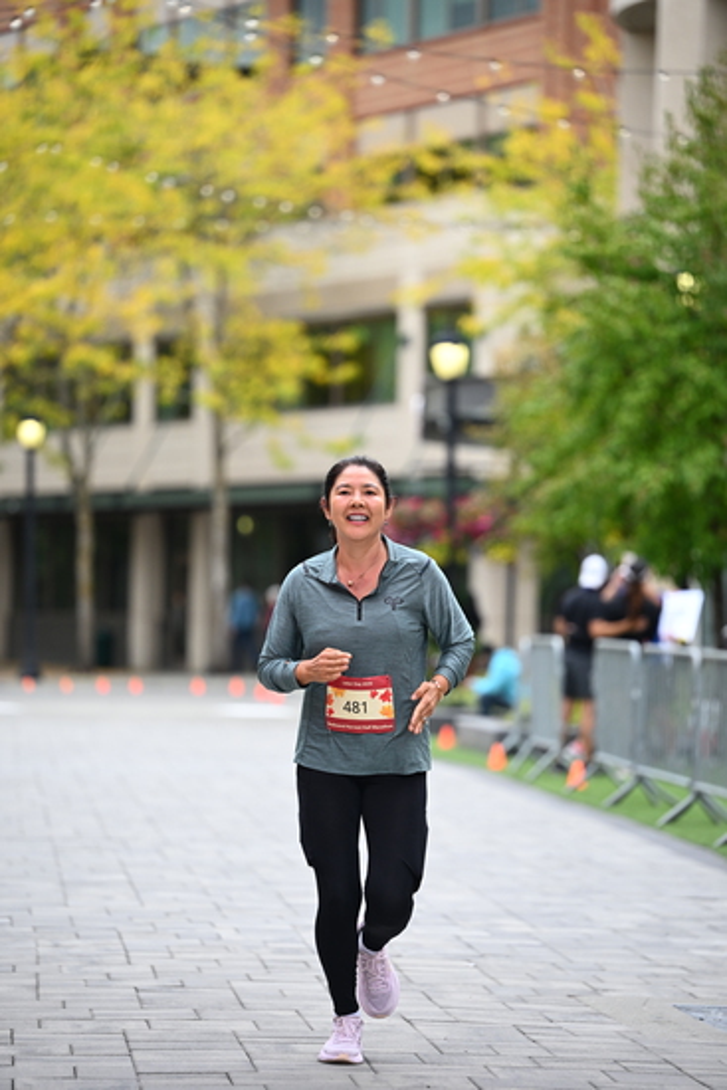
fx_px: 4389
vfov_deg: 14.1
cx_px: 364
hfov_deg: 9.5
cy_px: 545
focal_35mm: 145
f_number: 2.8
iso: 640
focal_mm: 145
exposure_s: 1/2000
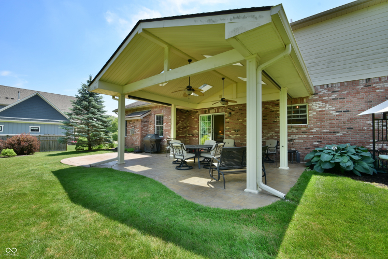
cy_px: 130
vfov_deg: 77.4
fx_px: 162
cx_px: 194
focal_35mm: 15
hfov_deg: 100.4
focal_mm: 10
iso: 100
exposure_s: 1/50
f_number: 10
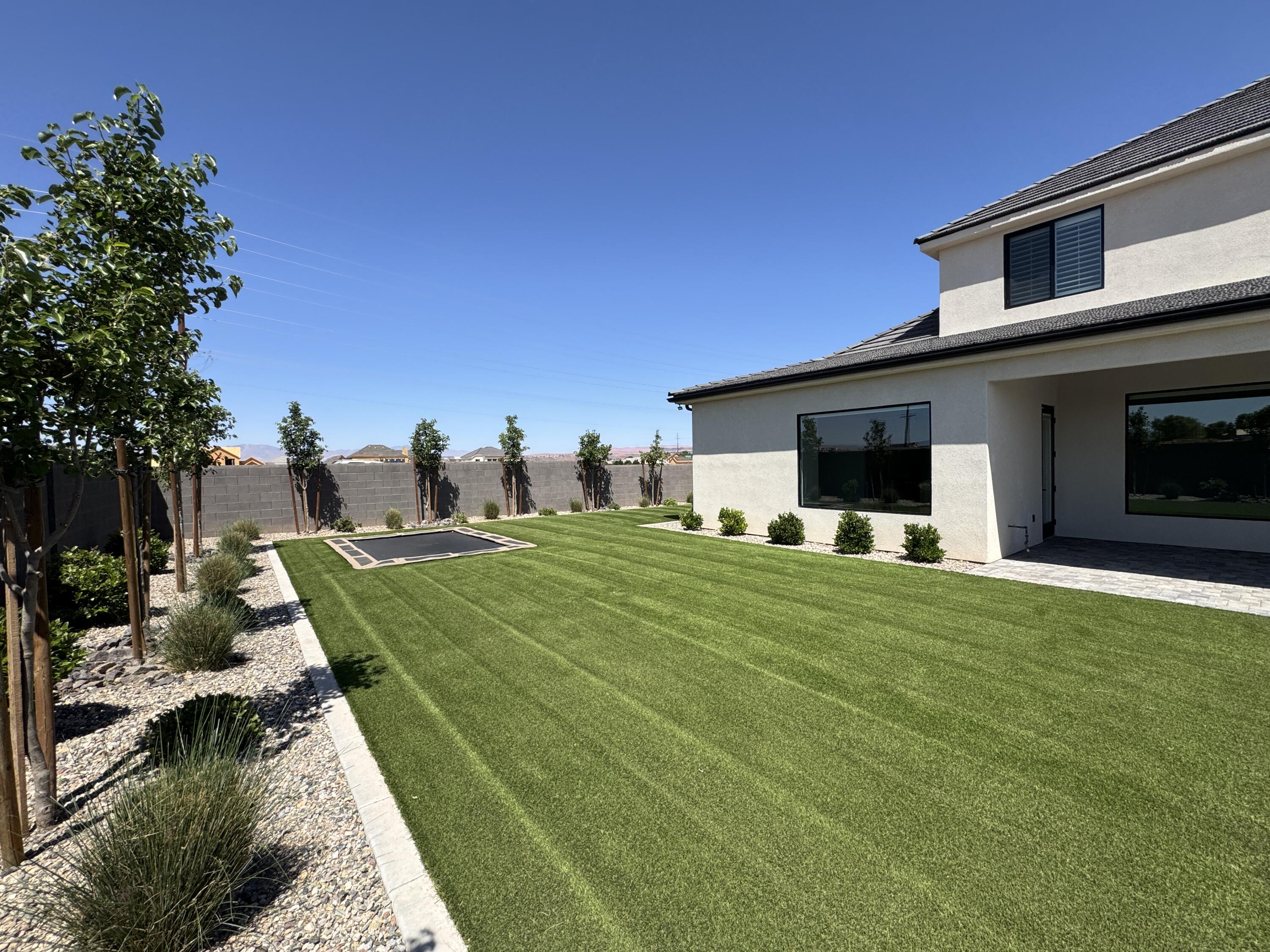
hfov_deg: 102.1
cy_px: 476
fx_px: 514
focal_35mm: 14
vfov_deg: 85.7
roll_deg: +1.4
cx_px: 635
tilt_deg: +0.2
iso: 50
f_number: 2.2
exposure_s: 1/2028
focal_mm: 2.22
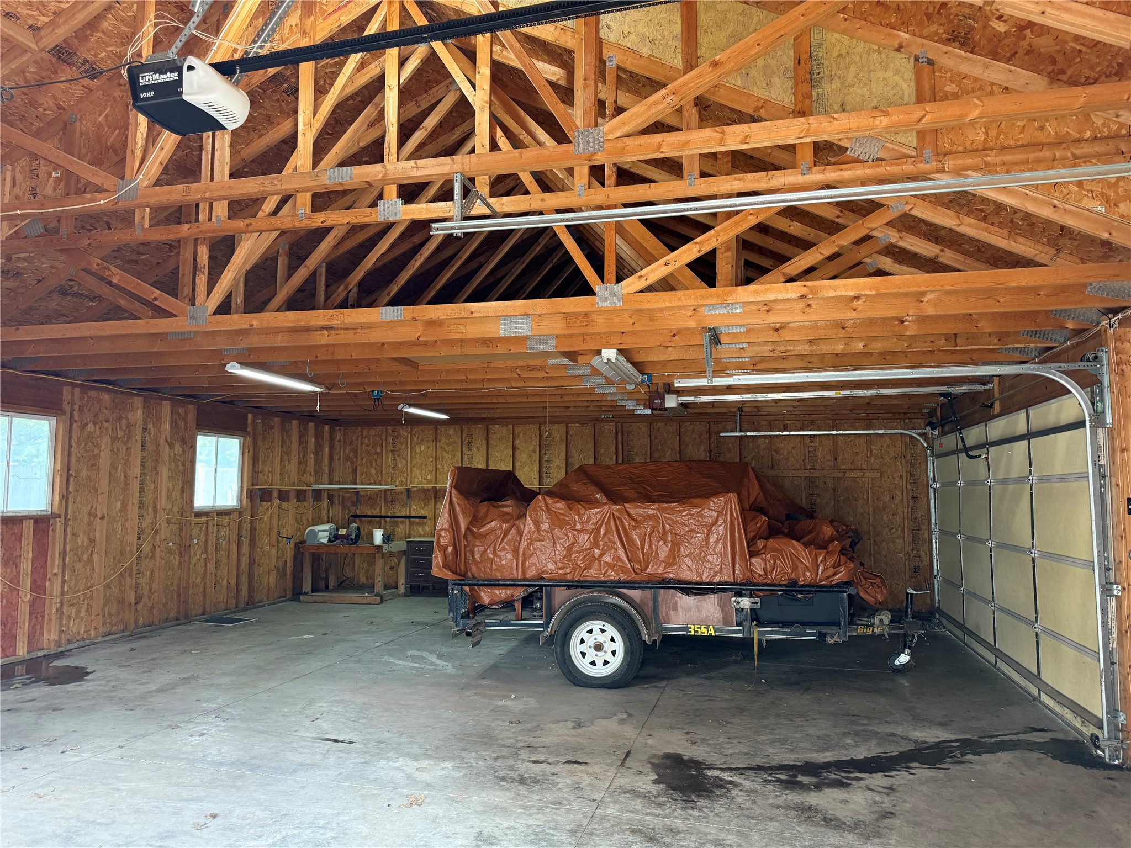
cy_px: 424
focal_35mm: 24
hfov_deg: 71.6
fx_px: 784
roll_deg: -0.3
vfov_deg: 56.8
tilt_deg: +4.4
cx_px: 566
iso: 320
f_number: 1.78
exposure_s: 1/60
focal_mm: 6.76
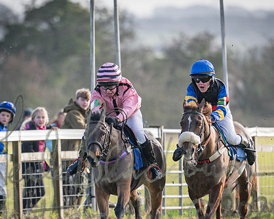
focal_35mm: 1211
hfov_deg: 1.6
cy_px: 122
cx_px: 127
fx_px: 9816
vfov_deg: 1.3
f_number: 4.5
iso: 400
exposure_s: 1/1250
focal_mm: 400
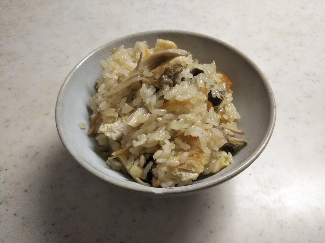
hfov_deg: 60.0
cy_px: 122
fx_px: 282
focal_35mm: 30
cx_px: 162
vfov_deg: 46.8
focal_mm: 4
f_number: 2.2
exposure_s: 1/33
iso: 250
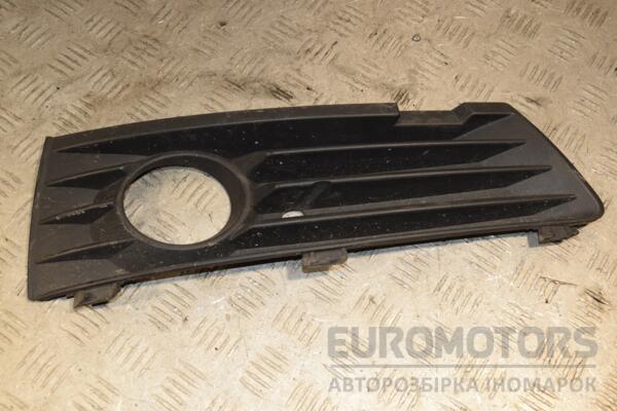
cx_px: 308
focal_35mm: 42
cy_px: 206
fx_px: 720
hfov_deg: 46.4
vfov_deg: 31.9
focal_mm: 28
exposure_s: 1/200
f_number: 7.1
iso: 800
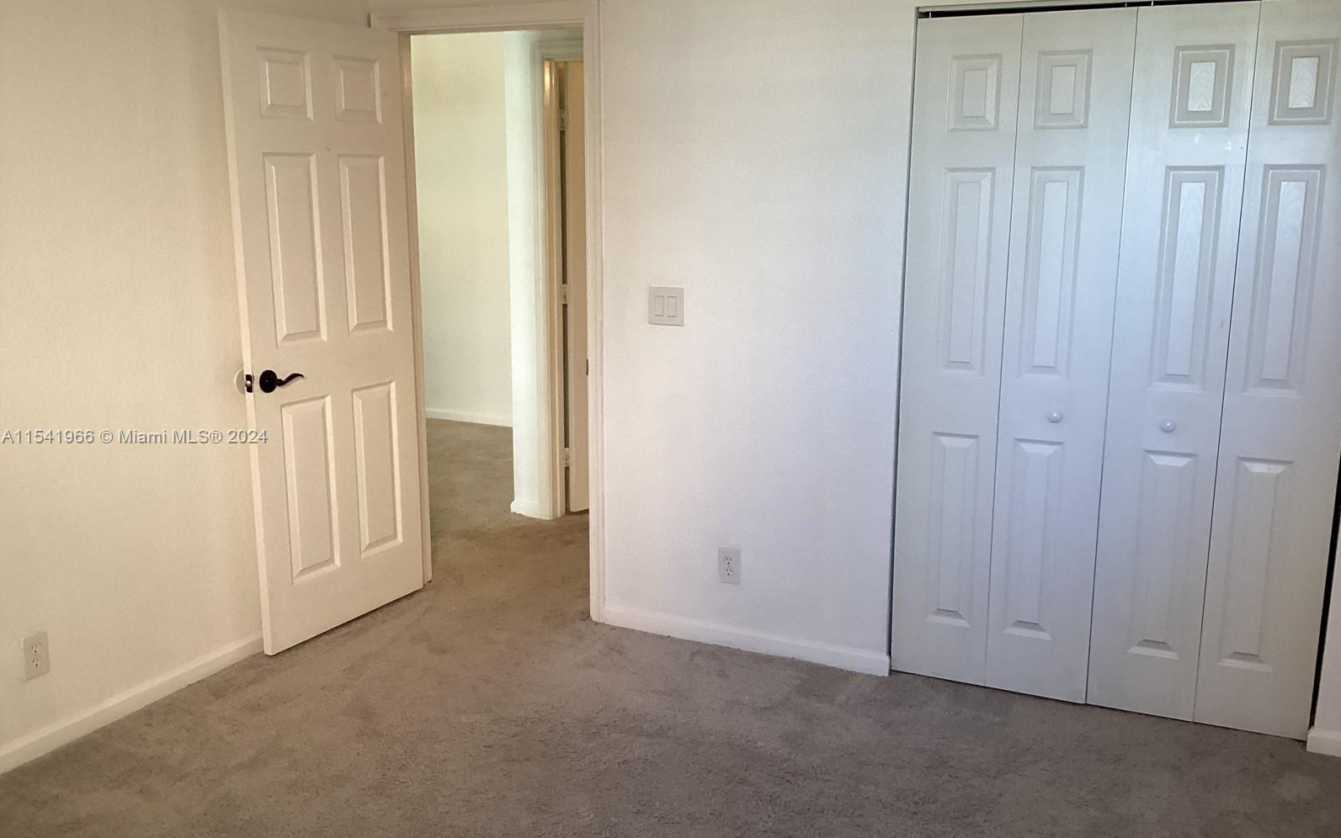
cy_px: 438
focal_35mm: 33
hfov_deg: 58.1
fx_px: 1206
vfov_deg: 38.3
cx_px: 671
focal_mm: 3.3
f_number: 2.4
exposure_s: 1/60
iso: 125
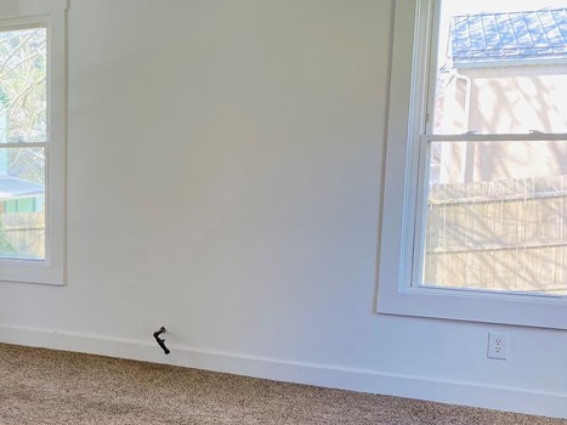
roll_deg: +1.0
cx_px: 0
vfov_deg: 25.4
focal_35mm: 57
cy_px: 300
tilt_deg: -8.0
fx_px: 933
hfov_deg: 31.3
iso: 64
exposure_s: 1/121
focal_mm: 4.25
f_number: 1.8
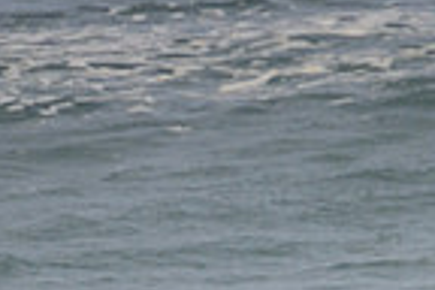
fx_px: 38954
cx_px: 308
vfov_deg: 0.4
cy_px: 521
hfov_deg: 0.6
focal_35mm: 3224
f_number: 11
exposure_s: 1/2000
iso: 720
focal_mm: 800
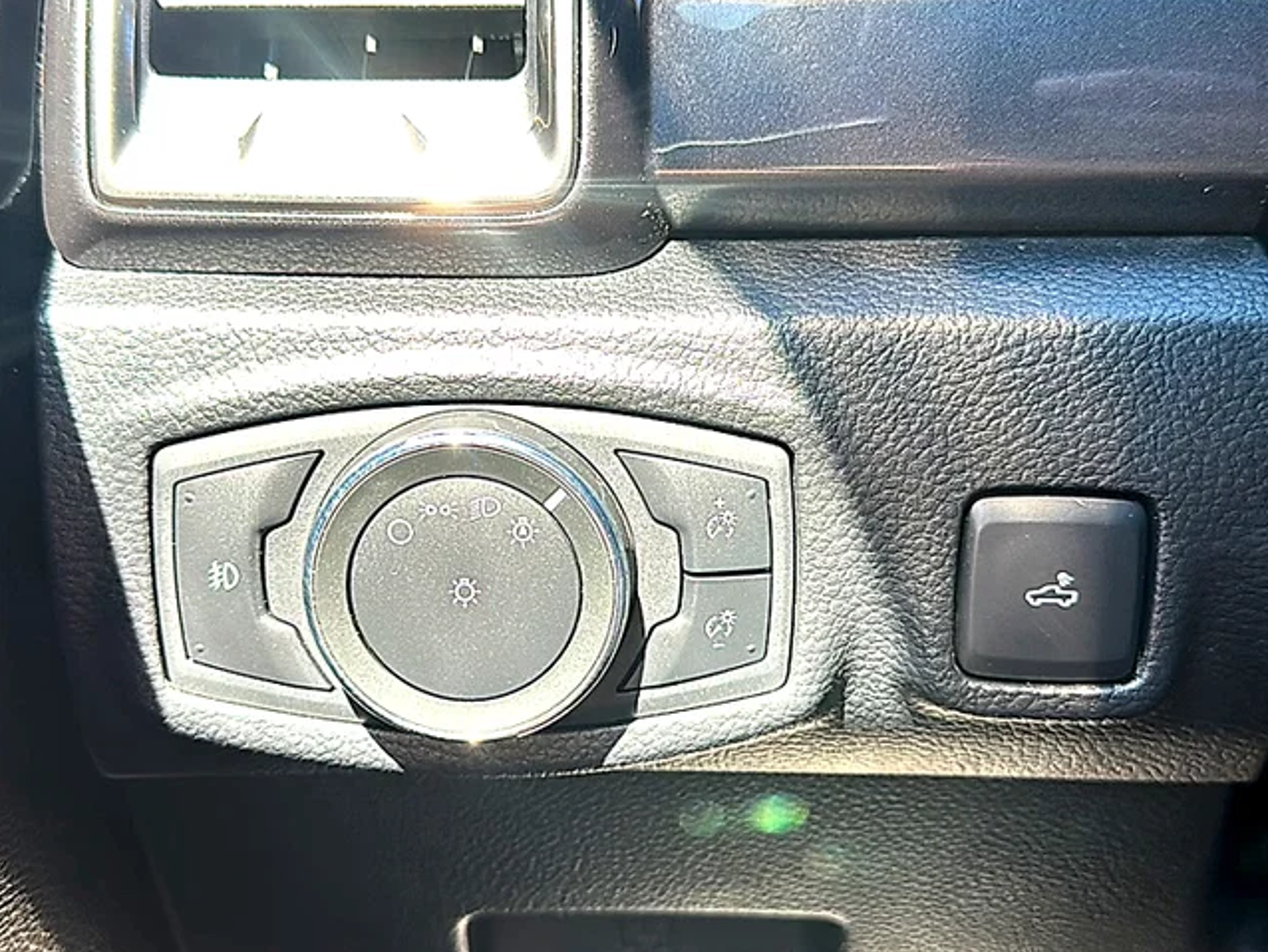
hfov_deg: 53.9
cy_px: 482
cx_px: 610
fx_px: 1246
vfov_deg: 41.8
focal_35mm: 34
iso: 64
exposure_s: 1/229
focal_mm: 6.86
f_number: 1.78
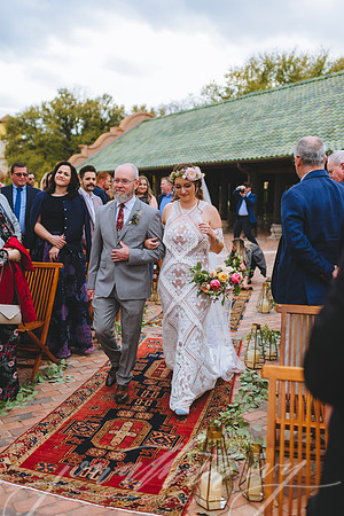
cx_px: 172
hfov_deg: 37.9
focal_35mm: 35
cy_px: 258
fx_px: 502
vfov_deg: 54.4
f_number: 2.2
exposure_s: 1/400
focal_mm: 35
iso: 100
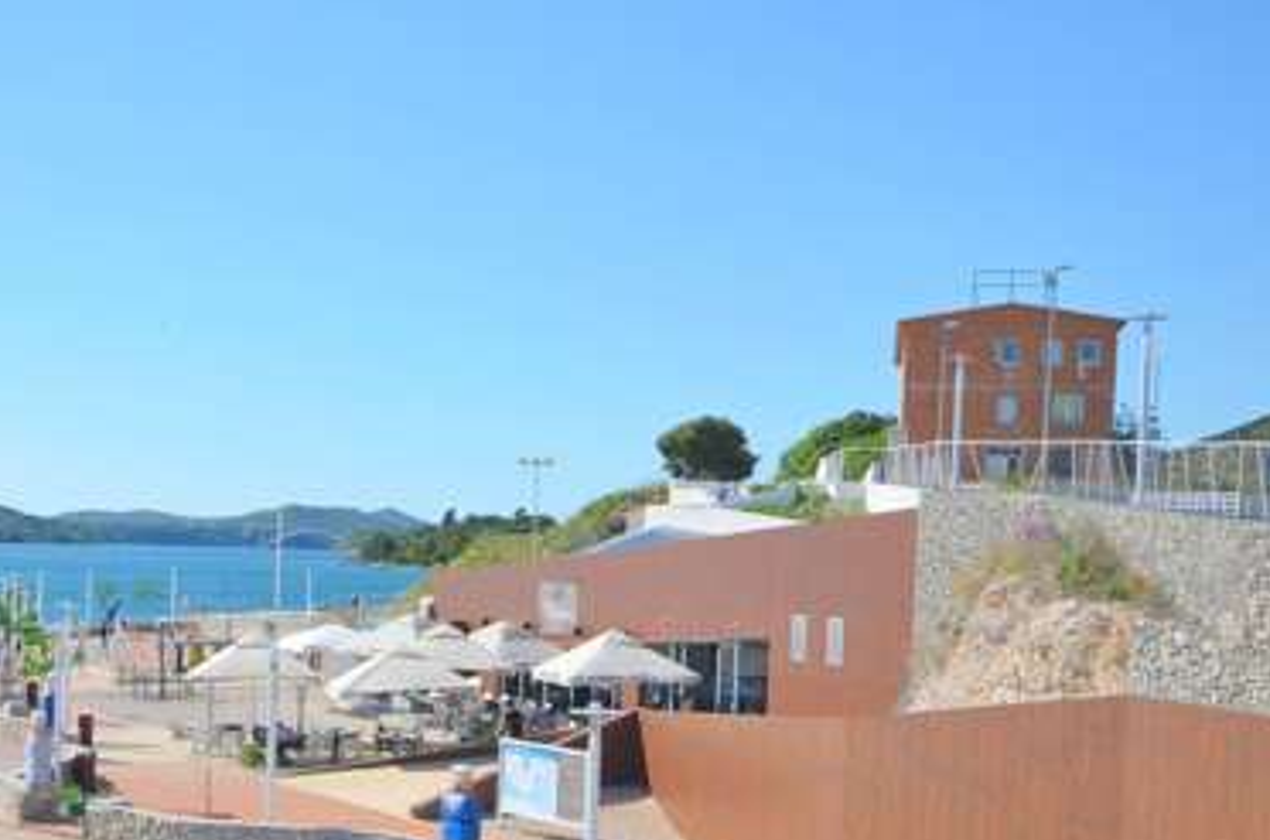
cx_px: 242
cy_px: 644
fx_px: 2182
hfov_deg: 31.6
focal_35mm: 62
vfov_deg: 21.6
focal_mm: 20
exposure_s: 1/500
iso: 100
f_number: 7.1
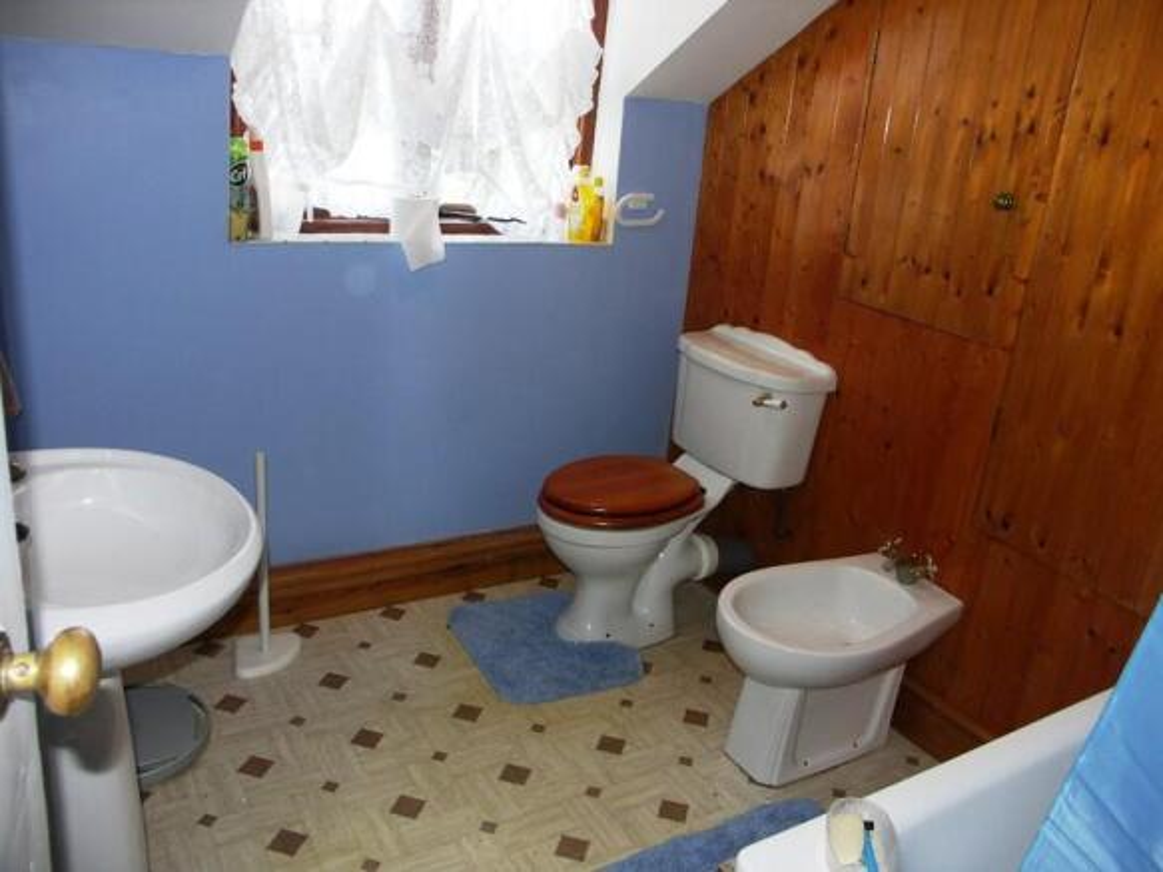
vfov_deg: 49.7
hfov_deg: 63.5
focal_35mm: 28
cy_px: 436
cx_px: 582
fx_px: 941
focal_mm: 7.2
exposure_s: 1/50
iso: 100
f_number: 2.8
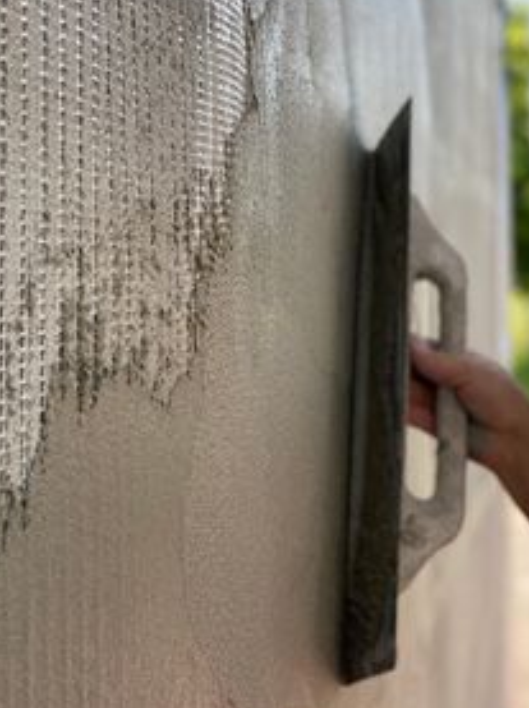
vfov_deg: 26.9
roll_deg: +0.1
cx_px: 252
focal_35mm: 72
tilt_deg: +1.9
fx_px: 1470
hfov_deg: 20.4
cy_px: 249
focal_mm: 6
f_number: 2
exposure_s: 1/322
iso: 20
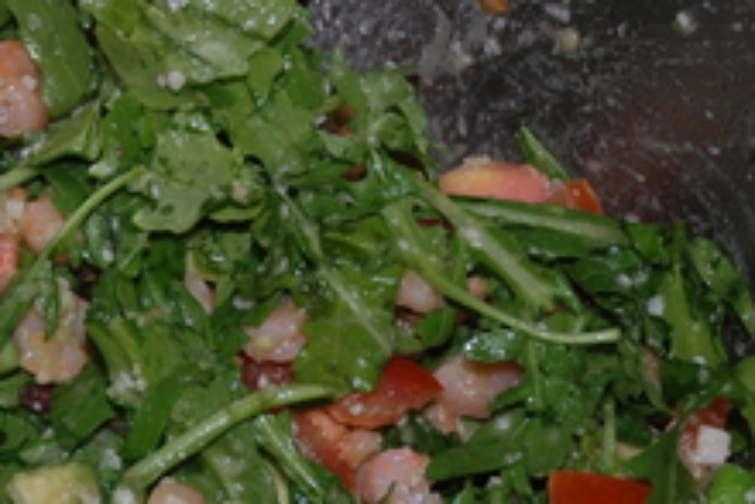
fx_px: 3735
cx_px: 141
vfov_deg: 7.7
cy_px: 471
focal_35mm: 178
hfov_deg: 11.5
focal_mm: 58
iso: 400
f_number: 5.3
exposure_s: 1/60
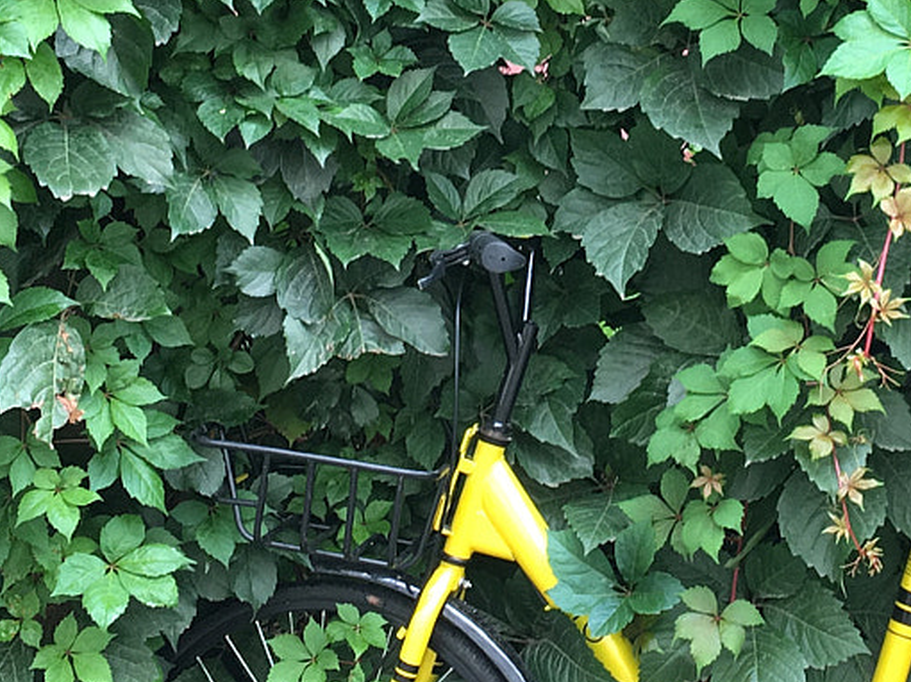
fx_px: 2394
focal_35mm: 91
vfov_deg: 16.0
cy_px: 50
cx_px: 664
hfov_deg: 21.4
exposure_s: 1/50
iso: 25
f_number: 2.2
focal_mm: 4.15
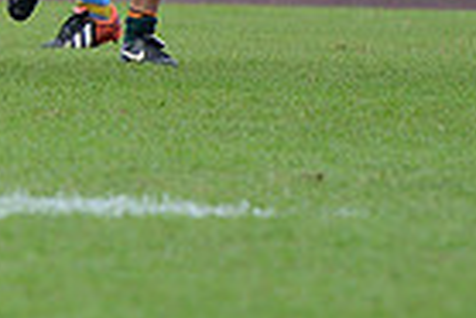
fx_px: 11065
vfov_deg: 1.6
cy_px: -296
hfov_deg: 2.5
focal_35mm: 836
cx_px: -185
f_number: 2.8
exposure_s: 1/500
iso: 320
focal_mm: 200
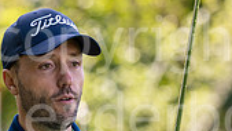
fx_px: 6298
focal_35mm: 1024
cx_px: 173
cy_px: 128
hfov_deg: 2.1
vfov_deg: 1.2
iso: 200
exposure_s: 1/800
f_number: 4
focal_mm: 190
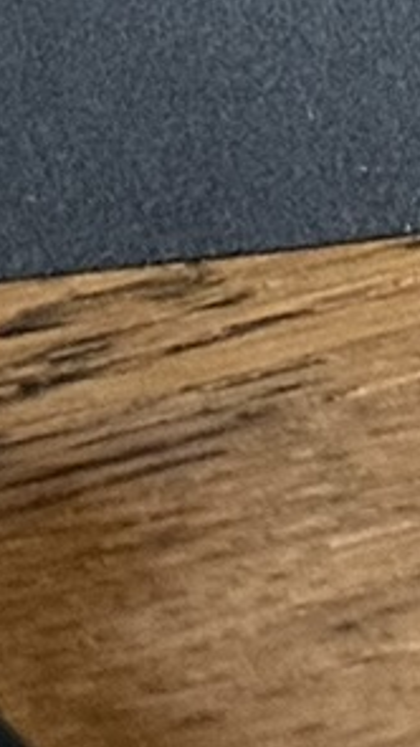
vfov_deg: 5.8
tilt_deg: -14.0
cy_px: -831
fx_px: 7185
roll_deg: -1.7
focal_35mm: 363
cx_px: 2047
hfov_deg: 3.1
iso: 320
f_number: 1.78
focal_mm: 6.76
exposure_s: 1/40
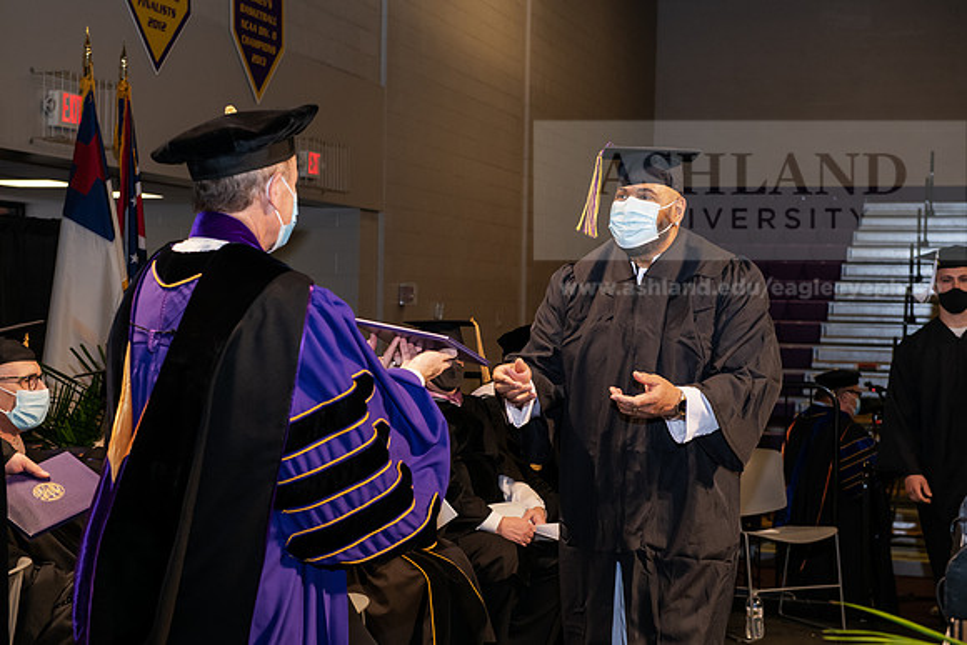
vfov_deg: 21.9
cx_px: 484
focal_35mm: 62
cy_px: 322
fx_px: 1666
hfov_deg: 32.4
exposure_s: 1/200
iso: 1600
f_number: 6.3
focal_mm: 62
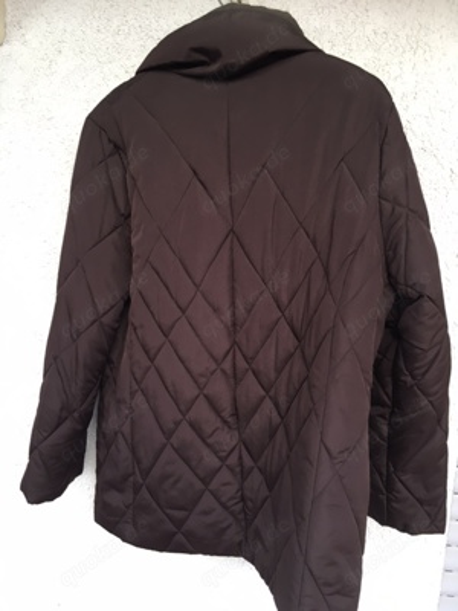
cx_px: 229
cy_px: 306
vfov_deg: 61.7
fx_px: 512
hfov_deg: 48.2
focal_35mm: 29
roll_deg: -1.6
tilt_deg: -14.2
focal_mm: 4.15
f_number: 2.2
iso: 40
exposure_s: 1/33
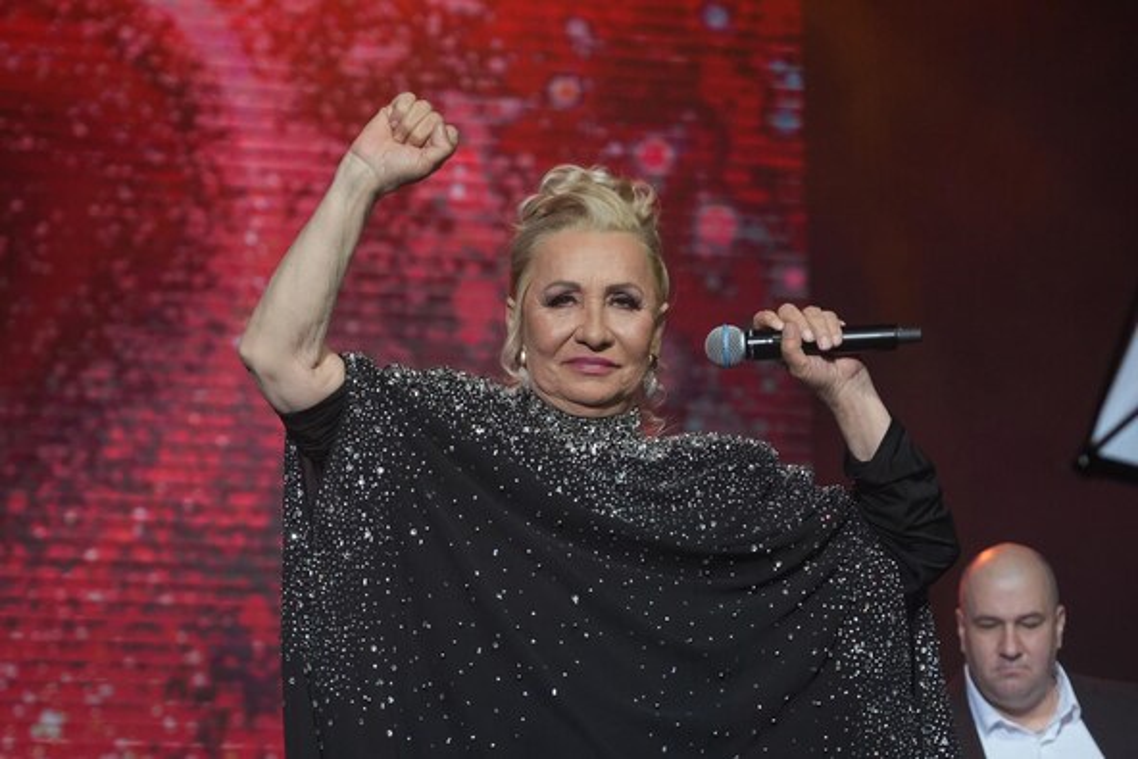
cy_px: 380
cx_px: 569
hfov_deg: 14.5
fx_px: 4458
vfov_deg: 9.7
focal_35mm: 141
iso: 3200
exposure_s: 1/800
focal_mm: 94
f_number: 4
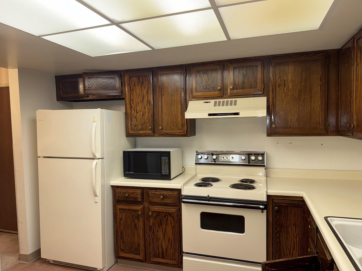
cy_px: 137
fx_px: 261
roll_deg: +1.2
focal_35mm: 25
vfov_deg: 54.9
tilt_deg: -3.0
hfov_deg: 69.4
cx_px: 175
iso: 64
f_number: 1.78
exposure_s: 1/30
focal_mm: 6.76
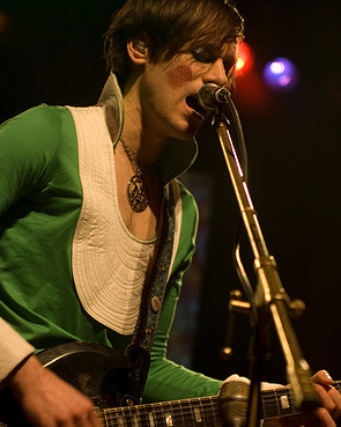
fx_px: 1514
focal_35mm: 120
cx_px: 170
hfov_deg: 12.8
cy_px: 240
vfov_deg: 16.0
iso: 800
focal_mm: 70
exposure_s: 1/125
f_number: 2.8
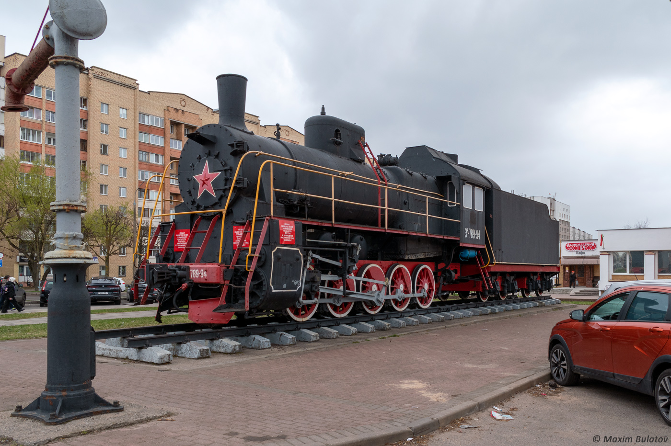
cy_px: 223
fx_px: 503
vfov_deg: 47.9
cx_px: 336
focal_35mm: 27
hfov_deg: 67.4
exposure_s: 1/250
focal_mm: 18
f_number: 8
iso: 180
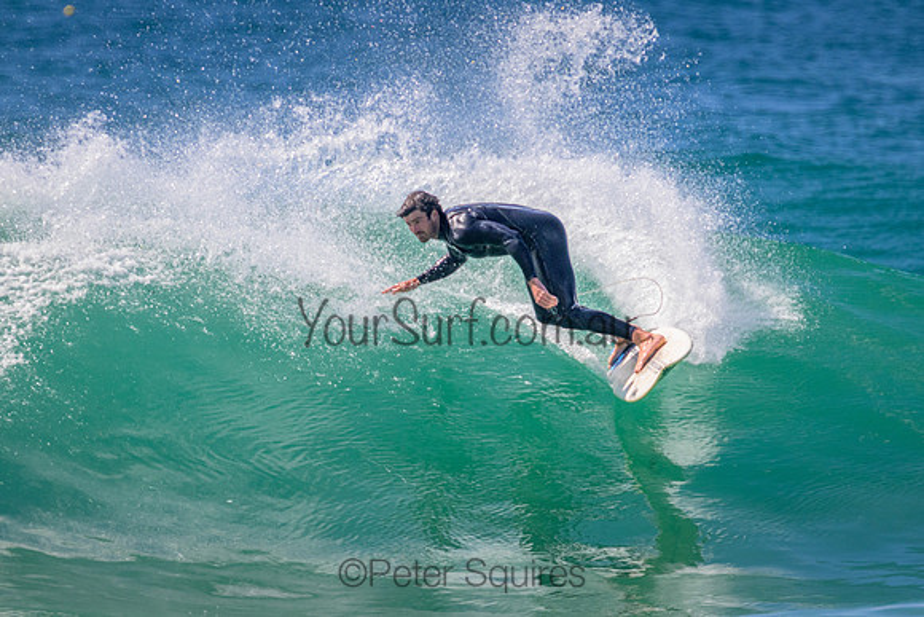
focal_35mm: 912
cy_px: 352
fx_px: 23400
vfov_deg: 1.5
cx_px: 526
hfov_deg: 2.3
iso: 1250
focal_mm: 800
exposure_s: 1/1600
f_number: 11
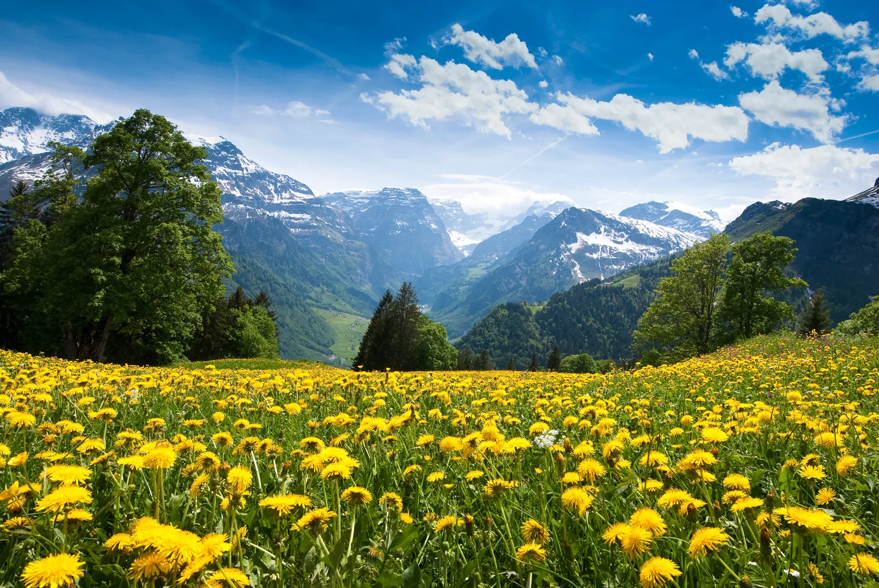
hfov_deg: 81.1
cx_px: 440
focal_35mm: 21
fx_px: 513
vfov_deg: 59.6
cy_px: 294
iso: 100
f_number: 13
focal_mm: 14
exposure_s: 1/100
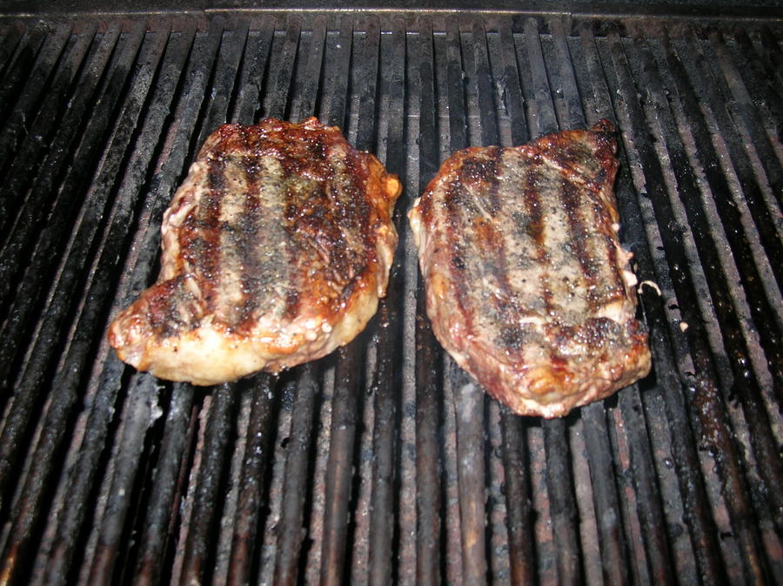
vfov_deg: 39.6
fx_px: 813
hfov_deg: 51.4
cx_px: 392
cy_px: 293
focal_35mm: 36
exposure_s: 1/60.1
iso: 50
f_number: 2.7
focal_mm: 6
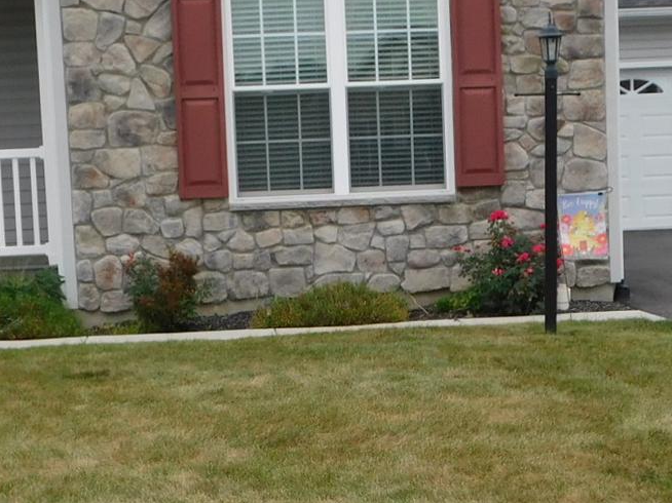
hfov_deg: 20.9
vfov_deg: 15.6
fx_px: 1824
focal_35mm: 94
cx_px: 310
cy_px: 440
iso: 125
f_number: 3.2
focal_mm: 5.3
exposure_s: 1/1250
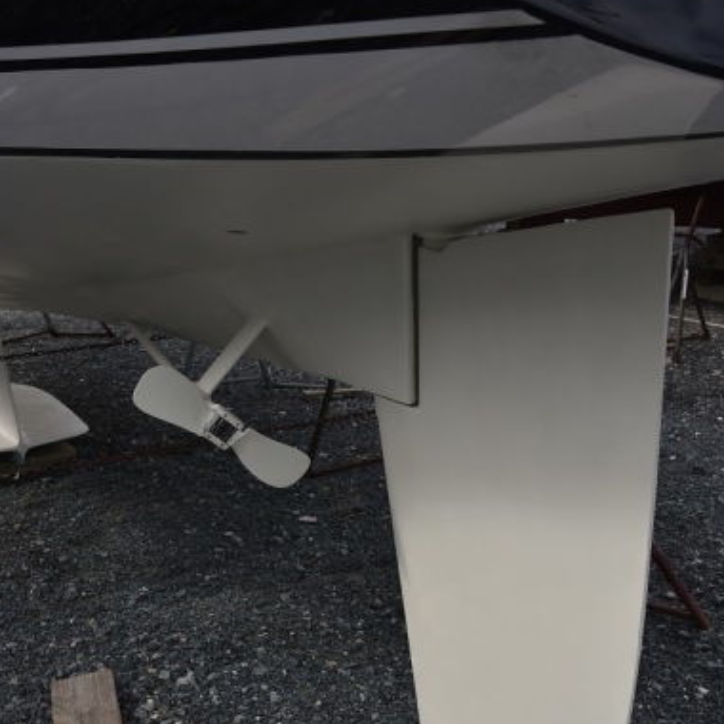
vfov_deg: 33.1
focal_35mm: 51
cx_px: 365
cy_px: 484
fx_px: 1207
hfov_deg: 33.4
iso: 200
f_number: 9
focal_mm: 38
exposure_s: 1/320
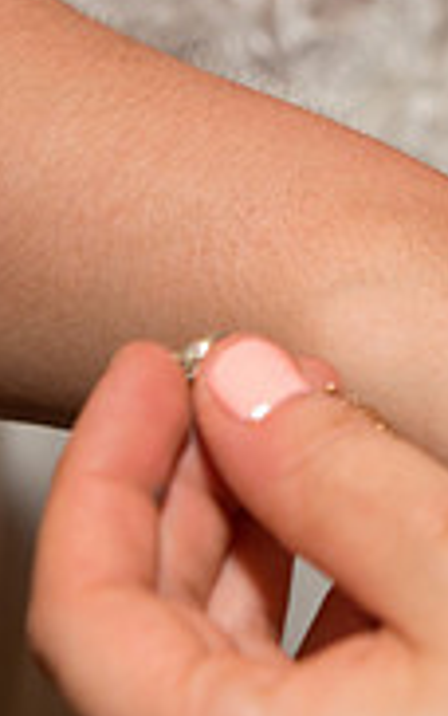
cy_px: 291
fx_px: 4427
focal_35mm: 227
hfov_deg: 5.8
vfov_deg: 9.2
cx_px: 562
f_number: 4.8
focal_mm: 70
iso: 400
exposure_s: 1/125
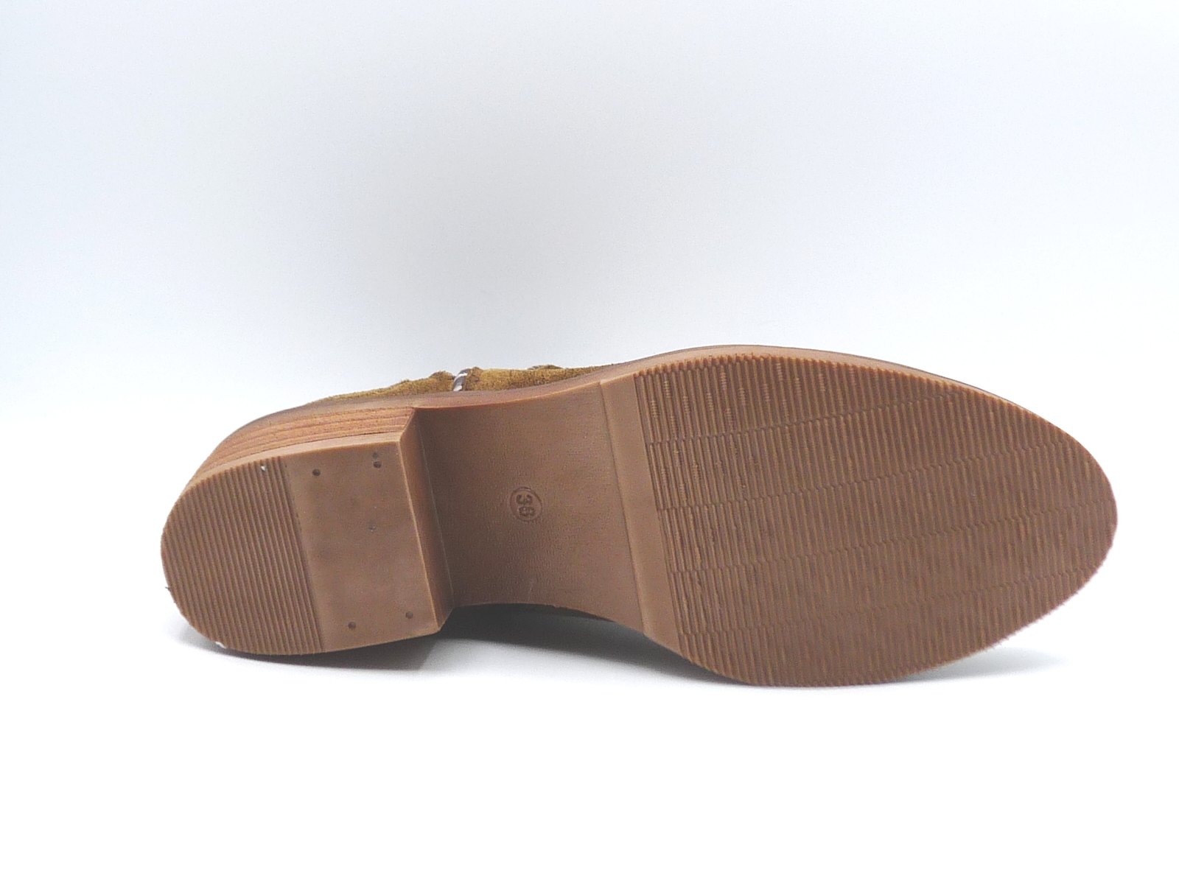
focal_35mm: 49
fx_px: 1669
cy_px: 442
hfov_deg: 38.9
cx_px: 590
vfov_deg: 29.7
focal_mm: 4.8
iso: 100
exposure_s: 1/200
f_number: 4
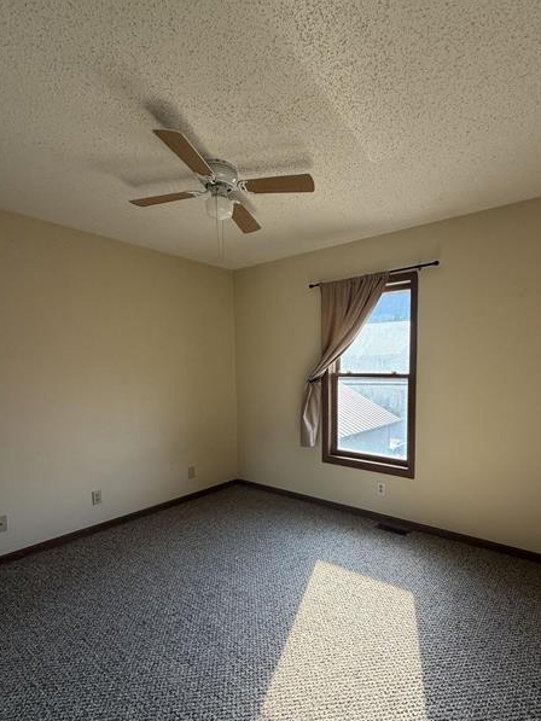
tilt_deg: -5.0
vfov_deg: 87.4
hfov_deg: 71.1
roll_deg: +0.3
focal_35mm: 18
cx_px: 314
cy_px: 403
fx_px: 375
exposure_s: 1/121
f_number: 2.2
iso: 80
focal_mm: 2.22
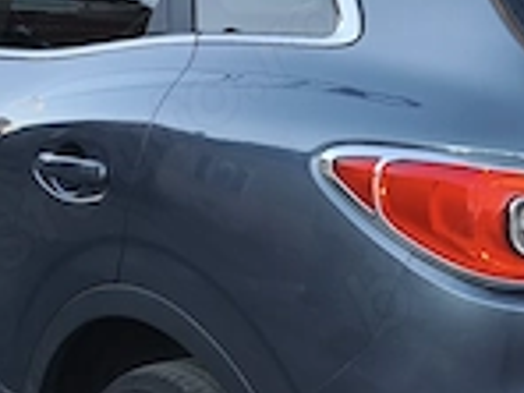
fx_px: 1408
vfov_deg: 15.9
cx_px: 389
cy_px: 209
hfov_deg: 20.9
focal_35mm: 93
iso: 80
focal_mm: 6.57
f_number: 1.6
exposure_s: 1/171
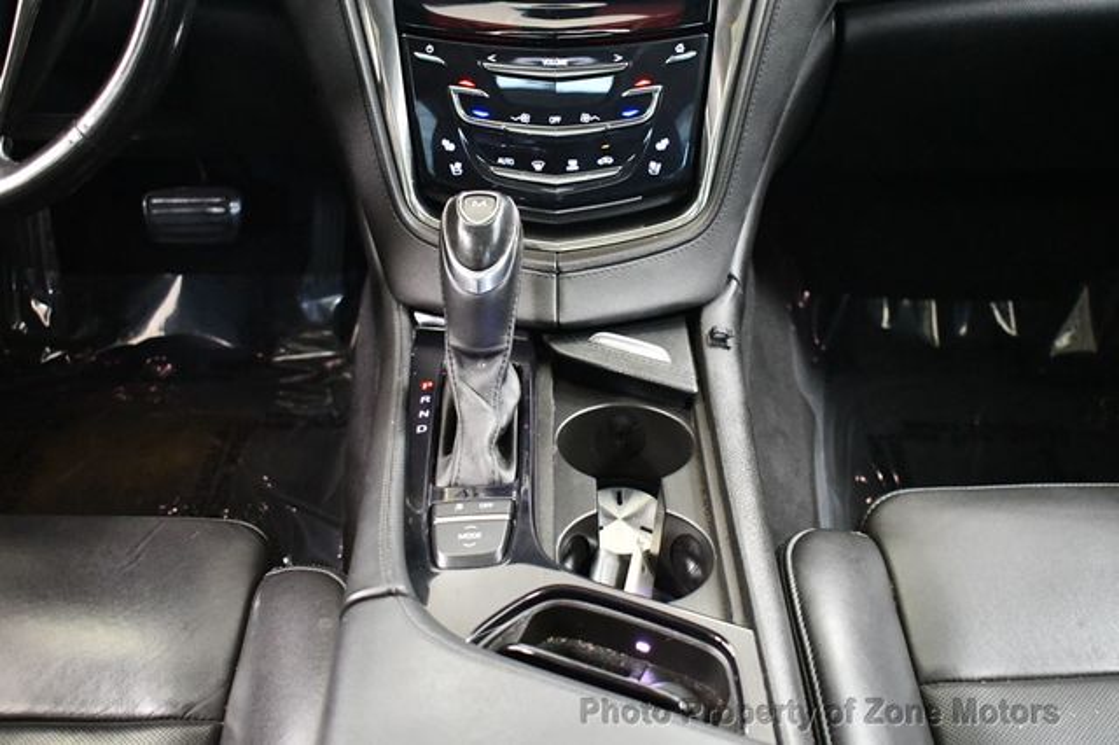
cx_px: 560
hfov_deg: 48.5
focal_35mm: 40
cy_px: 372
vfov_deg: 33.4
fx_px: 1243
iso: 9000
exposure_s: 1/60
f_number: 4
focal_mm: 27
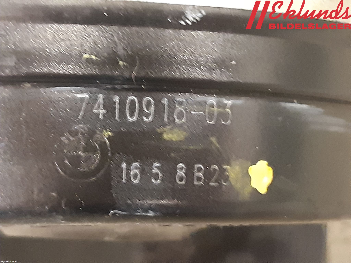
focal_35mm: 26
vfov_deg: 53.1
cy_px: 132
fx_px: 264
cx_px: 176
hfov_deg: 67.3
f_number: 1.7
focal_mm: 3.93
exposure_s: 1/25
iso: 500
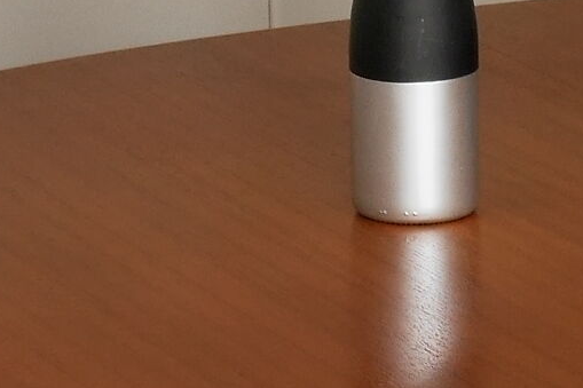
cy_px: 148
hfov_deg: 6.5
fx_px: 5132
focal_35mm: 317
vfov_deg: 4.3
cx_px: 607
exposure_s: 1/60
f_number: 5
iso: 400
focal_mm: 24
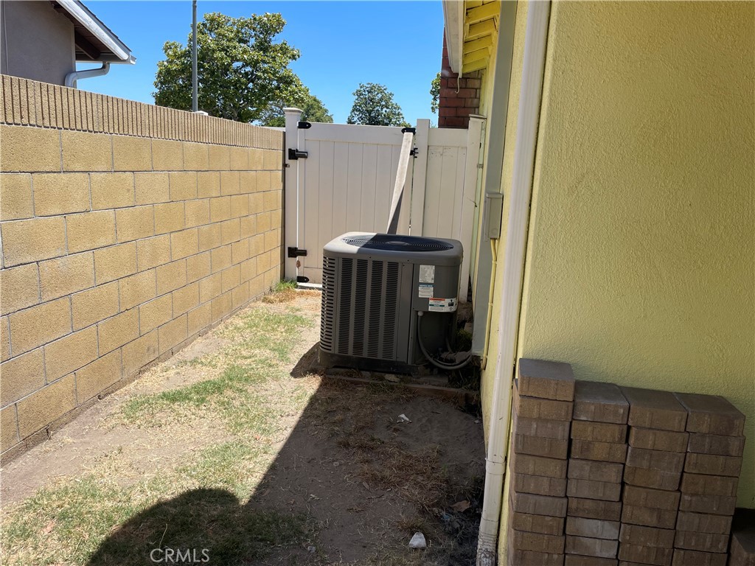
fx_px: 567
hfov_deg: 67.3
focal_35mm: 26
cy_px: 283
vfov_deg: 53.1
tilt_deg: -12.4
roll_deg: -2.4
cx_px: 378
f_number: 1.6
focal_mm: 4.2
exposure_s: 1/1916
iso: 32
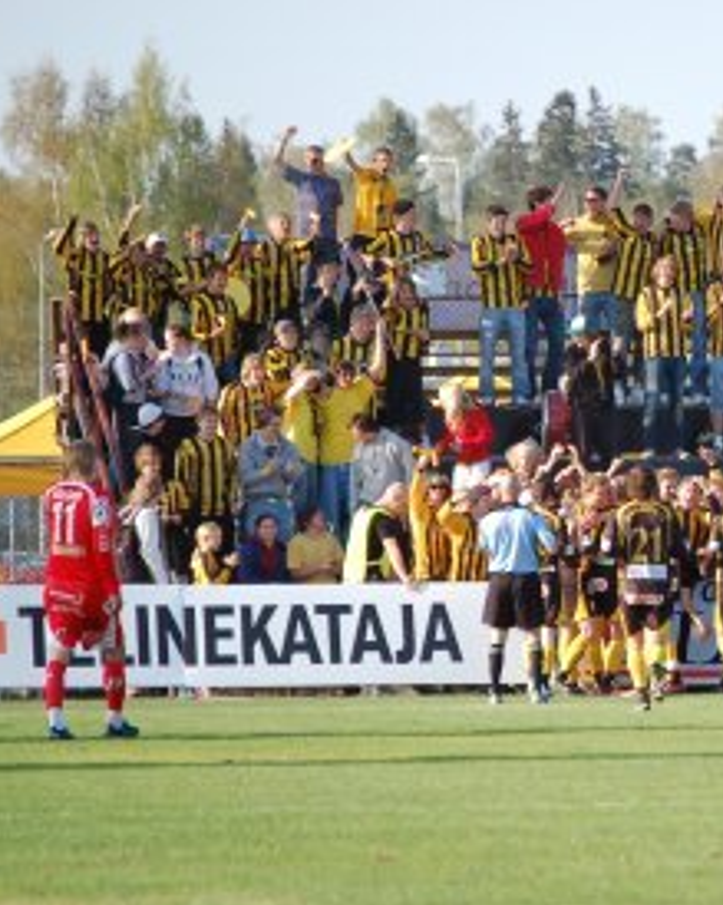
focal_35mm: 514
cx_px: 763
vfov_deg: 3.8
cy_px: 515
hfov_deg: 3.0
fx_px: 13756
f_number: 5.6
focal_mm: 200
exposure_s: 1/500
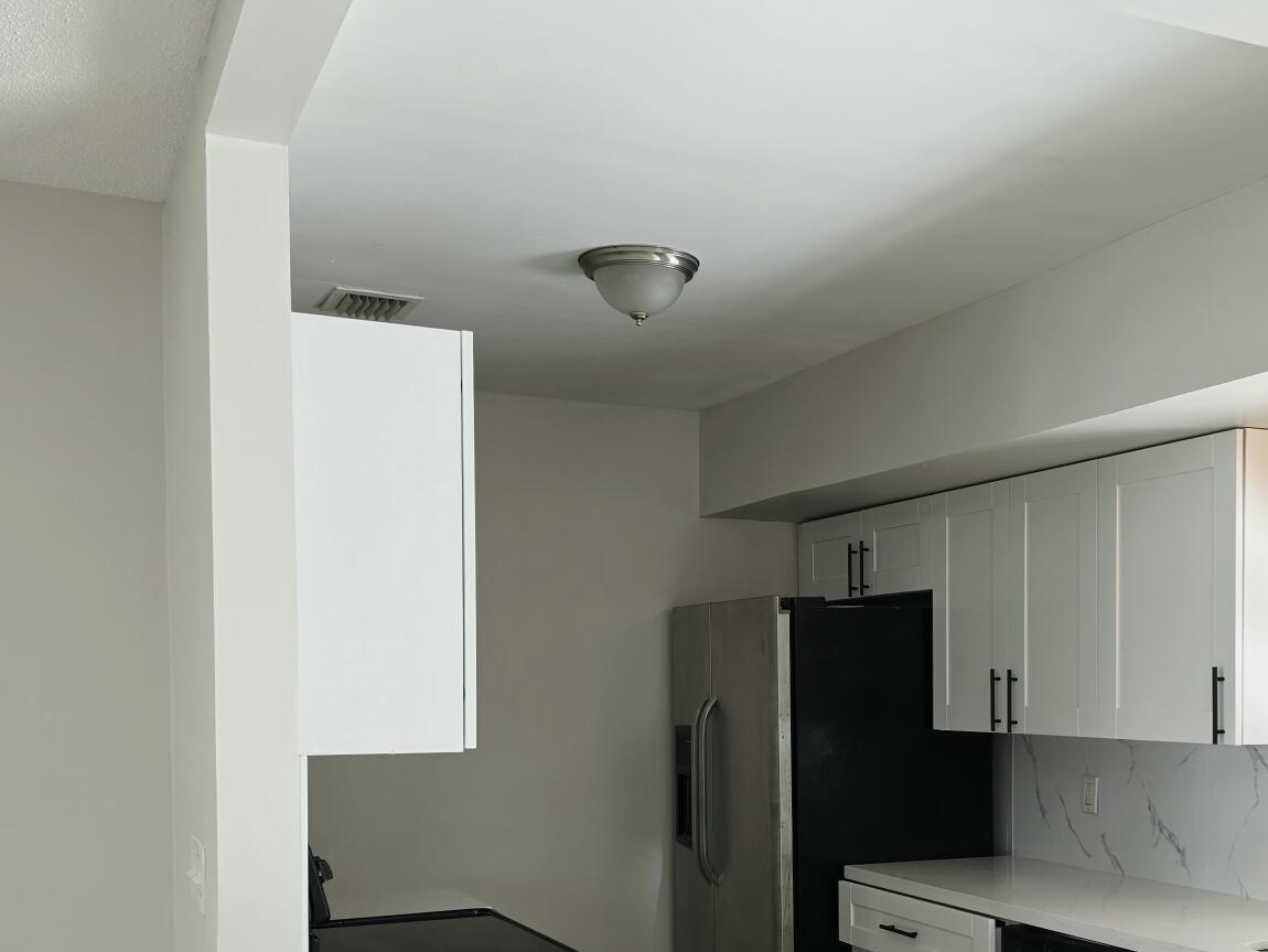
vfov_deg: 35.2
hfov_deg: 46.4
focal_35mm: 40
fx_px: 1466
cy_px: 717
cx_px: 783
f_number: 1.4
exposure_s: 1/120
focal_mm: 6.5
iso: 50
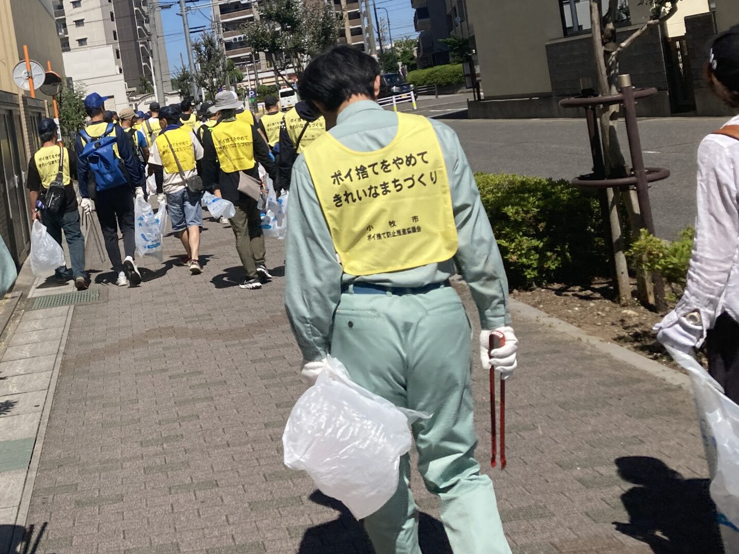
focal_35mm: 50
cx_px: 98
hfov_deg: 36.2
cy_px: 148
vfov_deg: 28.7
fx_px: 1067
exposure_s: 1/3247
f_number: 1.8
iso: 20
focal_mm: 3.99
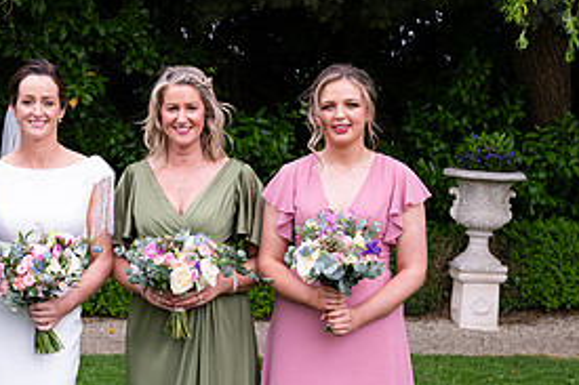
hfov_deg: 21.9
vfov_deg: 15.0
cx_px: 53
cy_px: 256
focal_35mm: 91
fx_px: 1463
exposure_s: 1/200
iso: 200
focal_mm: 42
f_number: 5
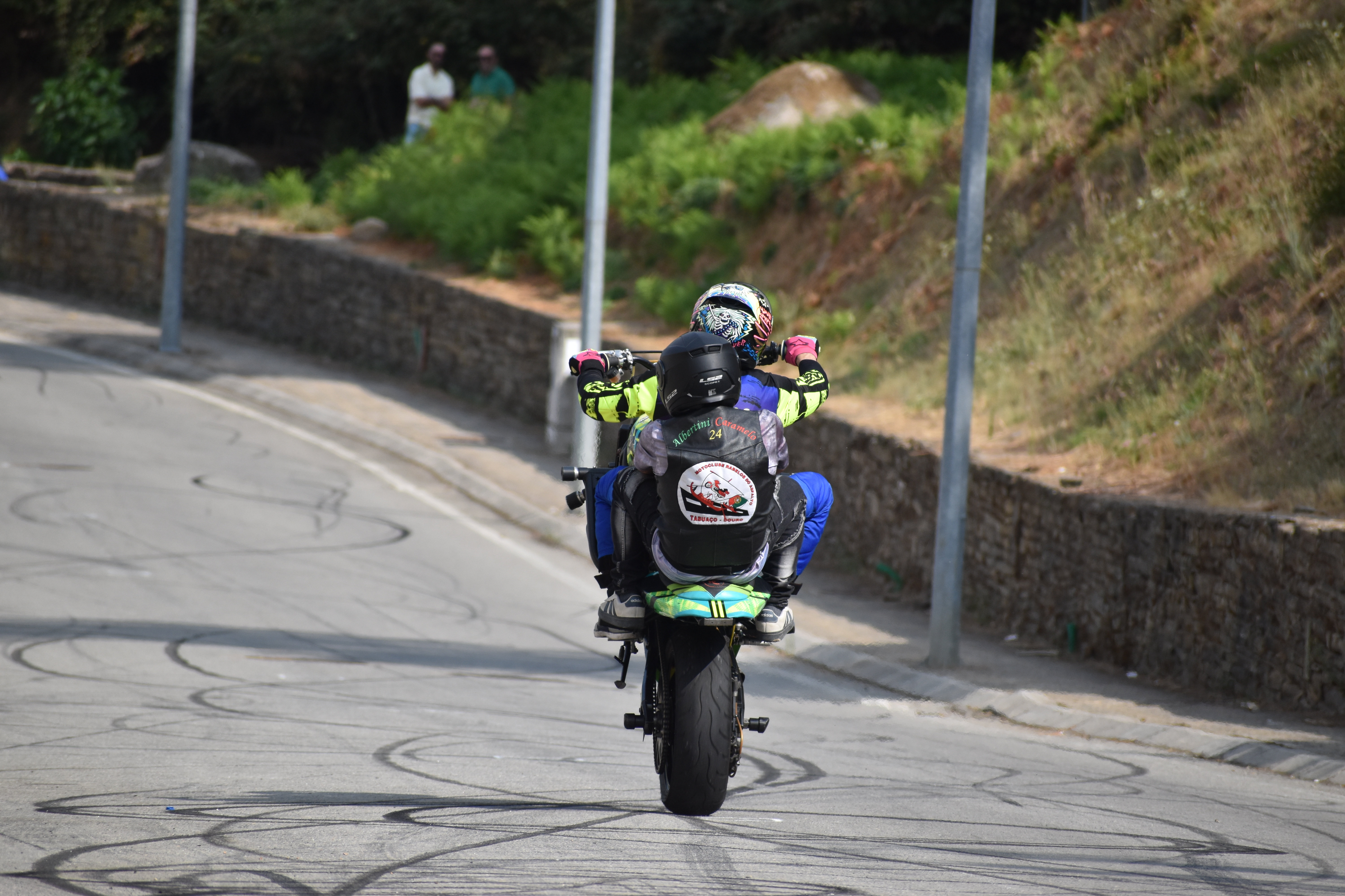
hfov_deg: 5.3
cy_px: 448
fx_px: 14570
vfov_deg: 3.5
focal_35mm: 390
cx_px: 672
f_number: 6
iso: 400
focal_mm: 260
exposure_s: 1/1250
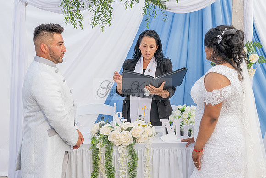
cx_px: 133
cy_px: 89
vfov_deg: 22.6
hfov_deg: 33.4
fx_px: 443
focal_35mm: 60
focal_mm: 60
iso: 200
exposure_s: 1/125
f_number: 6.3
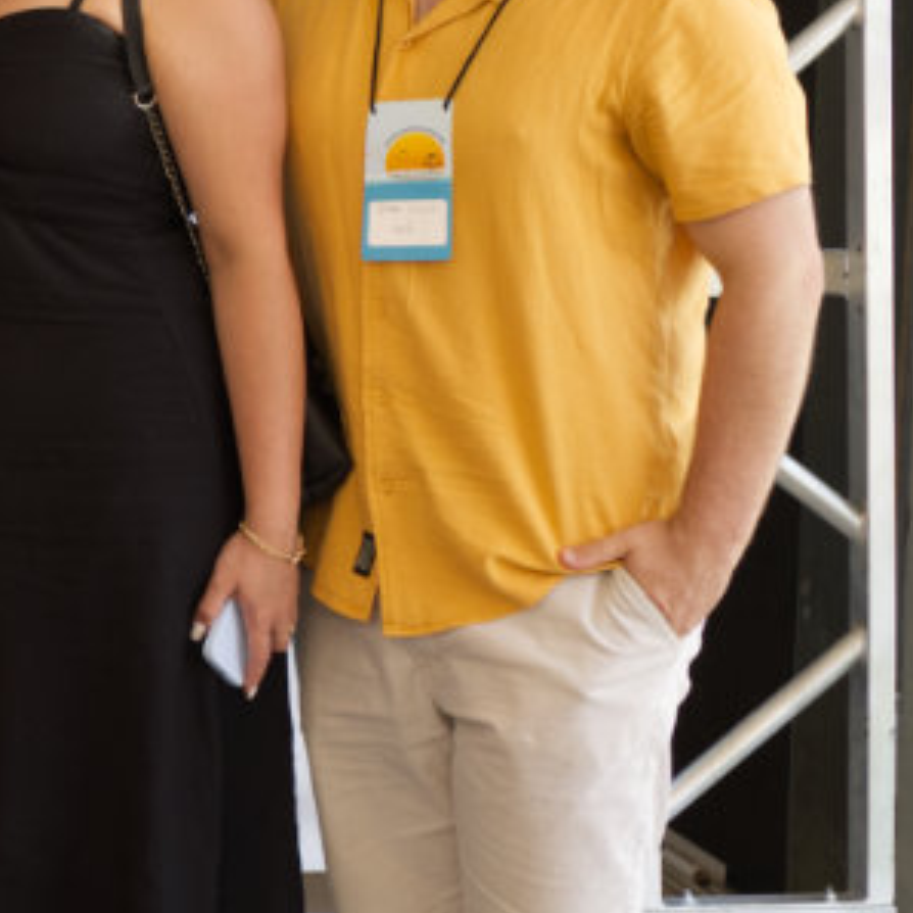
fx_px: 3581
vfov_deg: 14.5
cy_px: 326
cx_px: -671
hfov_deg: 13.2
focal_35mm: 120
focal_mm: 35
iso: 500
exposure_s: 1/100
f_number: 4
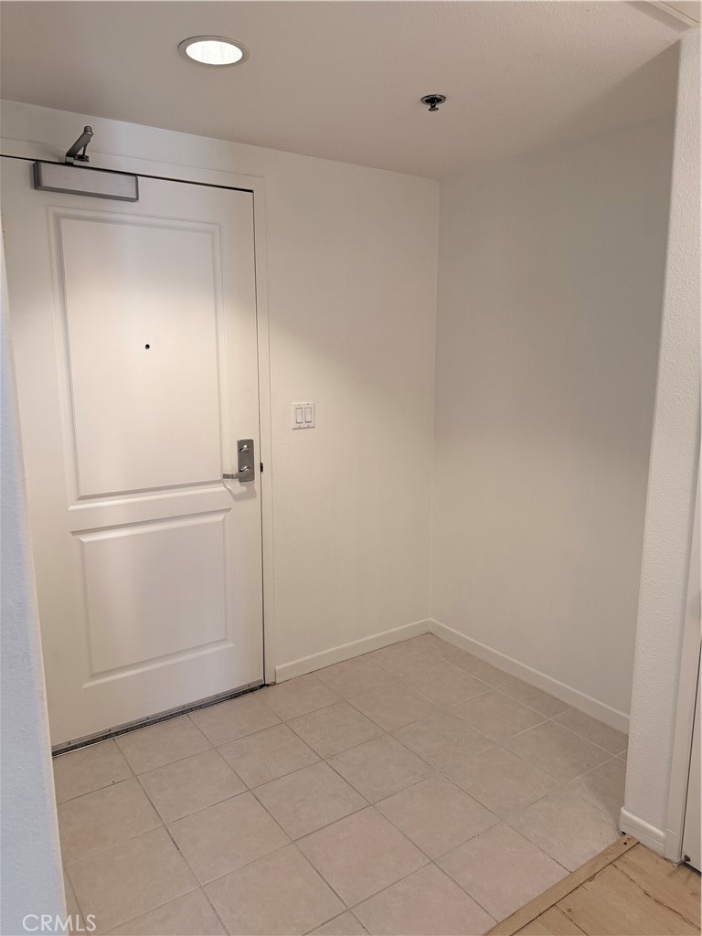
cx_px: 351
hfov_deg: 56.8
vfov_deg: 71.6
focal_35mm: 24
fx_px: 649
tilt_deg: -10.3
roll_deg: +0.3
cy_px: 468
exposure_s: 1/120
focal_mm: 6.76
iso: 125
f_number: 1.78
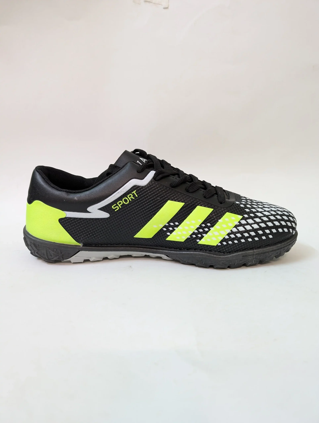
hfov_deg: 56.9
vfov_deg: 71.5
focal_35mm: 24
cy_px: 212
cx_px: 160
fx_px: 294
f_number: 1.68
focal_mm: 6.9
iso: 136
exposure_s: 1/25
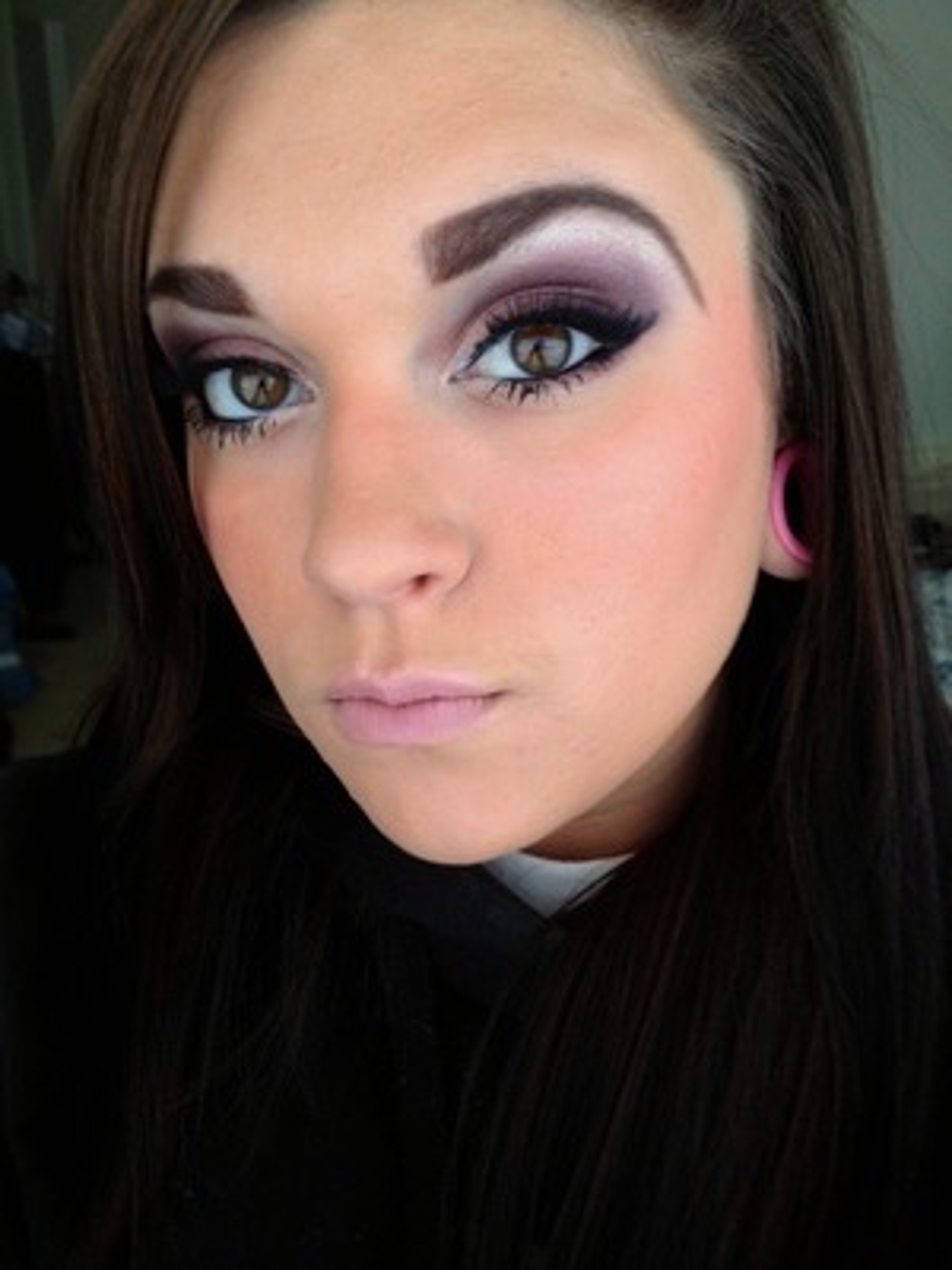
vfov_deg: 52.6
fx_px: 1283
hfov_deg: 40.7
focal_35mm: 35
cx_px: 476
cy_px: 635
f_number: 2.4
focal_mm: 4.28
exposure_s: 1/40
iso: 64
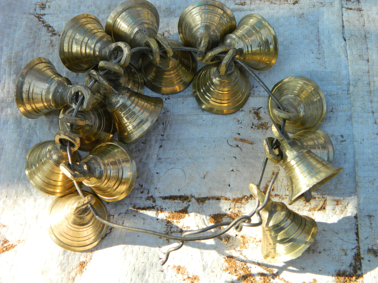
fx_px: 764
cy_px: 142
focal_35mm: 70
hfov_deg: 27.8
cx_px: 189
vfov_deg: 21.0
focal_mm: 12.6
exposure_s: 1/200
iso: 80
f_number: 4
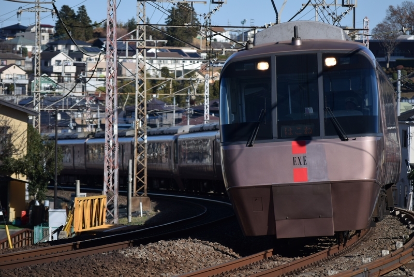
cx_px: 207
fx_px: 2676
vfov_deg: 5.9
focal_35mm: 232
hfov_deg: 8.8
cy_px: 138
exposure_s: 1/1000
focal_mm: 155
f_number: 5.6
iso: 100
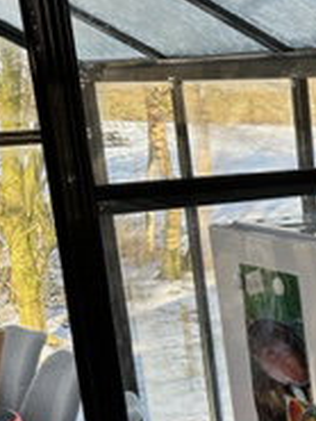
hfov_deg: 14.8
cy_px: 412
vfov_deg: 21.1
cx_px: 530
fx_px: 1094
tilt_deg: -15.4
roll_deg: +1.8
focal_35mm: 90
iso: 50
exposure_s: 1/601
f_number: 1.5
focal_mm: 5.7
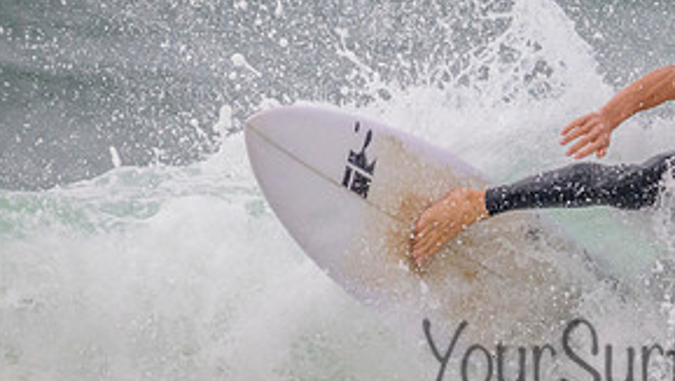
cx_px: 628
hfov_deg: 1.1
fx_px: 34674
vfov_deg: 0.6
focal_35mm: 1936
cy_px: 280
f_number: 11
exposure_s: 1/2000
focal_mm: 800
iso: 2200
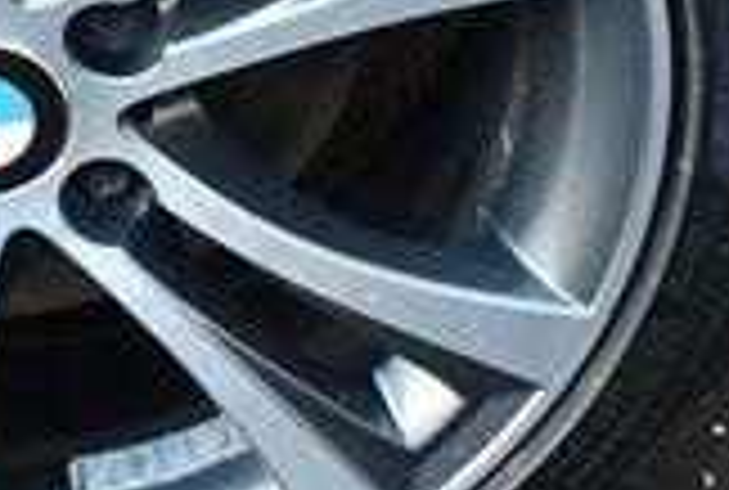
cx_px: 9
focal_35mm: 142
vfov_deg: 9.6
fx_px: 2883
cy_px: -13
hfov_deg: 14.2
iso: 800
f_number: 3.5
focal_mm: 18
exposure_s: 1/160
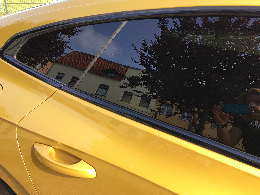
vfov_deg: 48.2
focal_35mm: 29
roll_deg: +0.3
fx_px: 218
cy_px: 98
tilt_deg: -23.2
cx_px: 130
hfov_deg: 61.7
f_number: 2.2
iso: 25
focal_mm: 4.15
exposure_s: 1/214
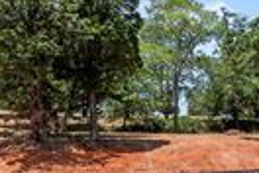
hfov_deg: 26.5
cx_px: 379
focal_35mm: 57
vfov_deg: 23.5
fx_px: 410
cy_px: 133
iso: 100
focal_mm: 10
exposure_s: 1/200
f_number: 11
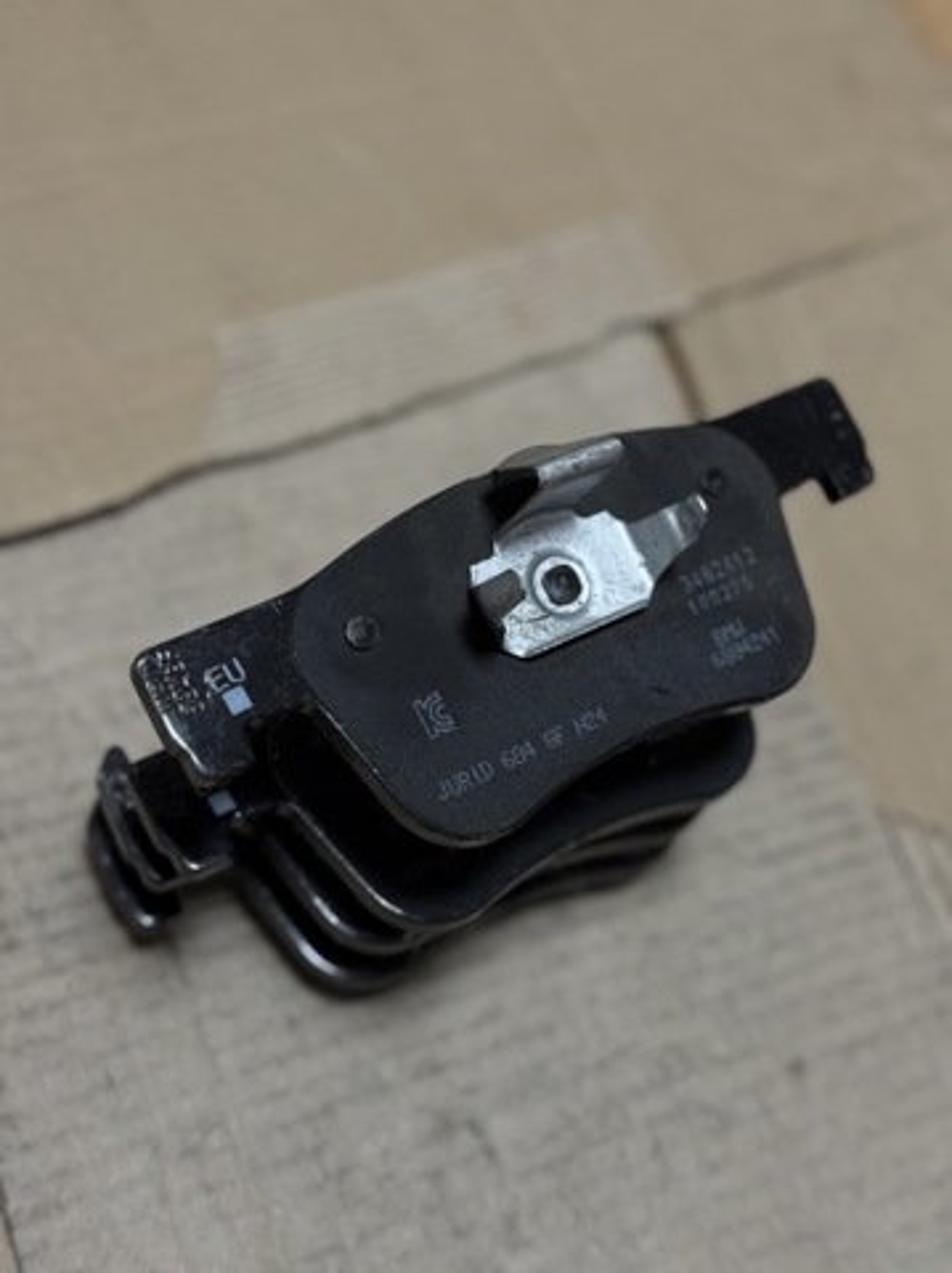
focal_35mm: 48
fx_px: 1763
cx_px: 476
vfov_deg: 39.7
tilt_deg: -61.3
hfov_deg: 30.2
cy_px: 636
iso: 100
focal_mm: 6.76
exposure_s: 1/50
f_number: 1.78
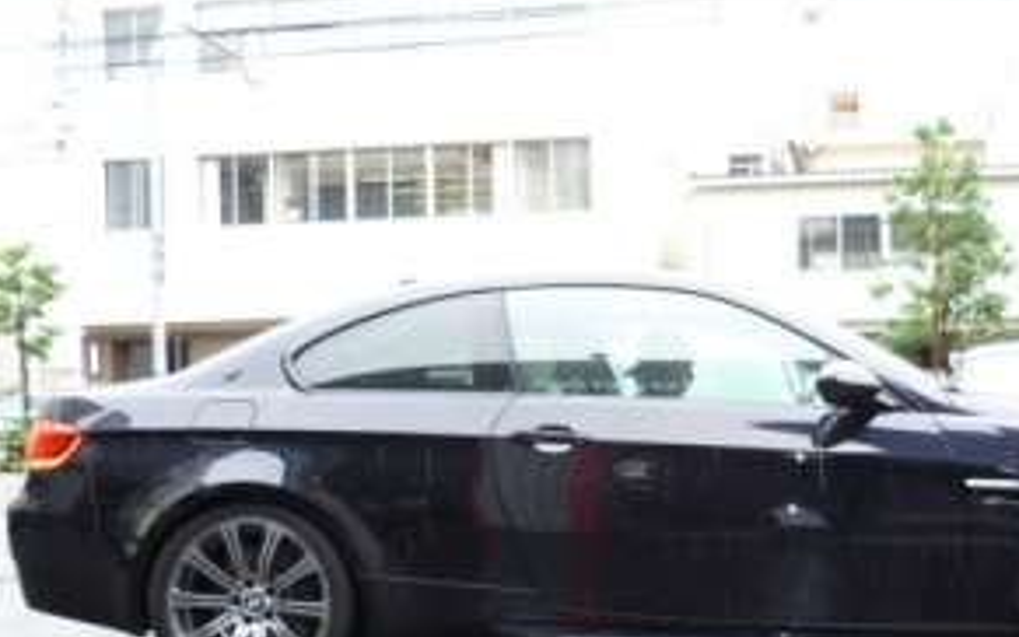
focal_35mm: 47
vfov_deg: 27.2
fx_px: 1305
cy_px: 452
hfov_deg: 42.0
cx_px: 693
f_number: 2.9
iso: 100
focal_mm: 5.4
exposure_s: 1/160
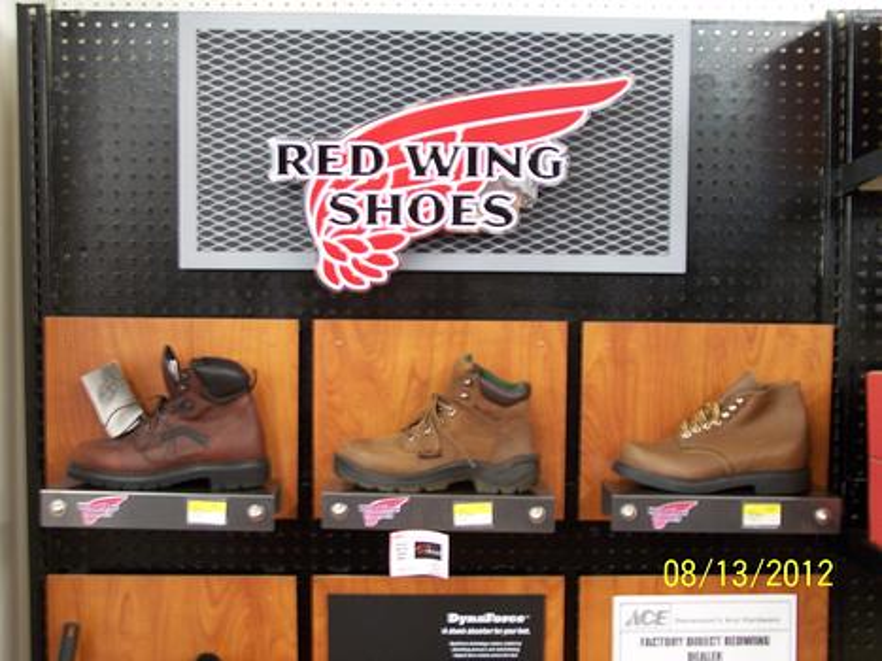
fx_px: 1299
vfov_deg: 28.5
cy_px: 330
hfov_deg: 37.5
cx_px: 441
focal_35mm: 51
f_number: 3
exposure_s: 1/8
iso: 140
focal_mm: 8.5
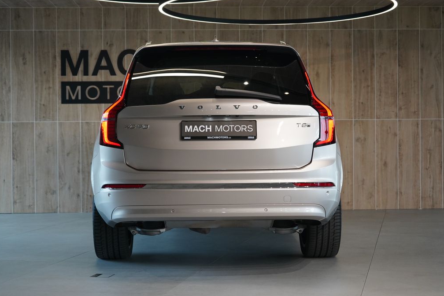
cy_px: 147
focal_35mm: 65
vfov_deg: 20.9
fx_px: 802
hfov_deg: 31.0
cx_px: 221
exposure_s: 1/160
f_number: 5.6
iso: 2000
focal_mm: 64
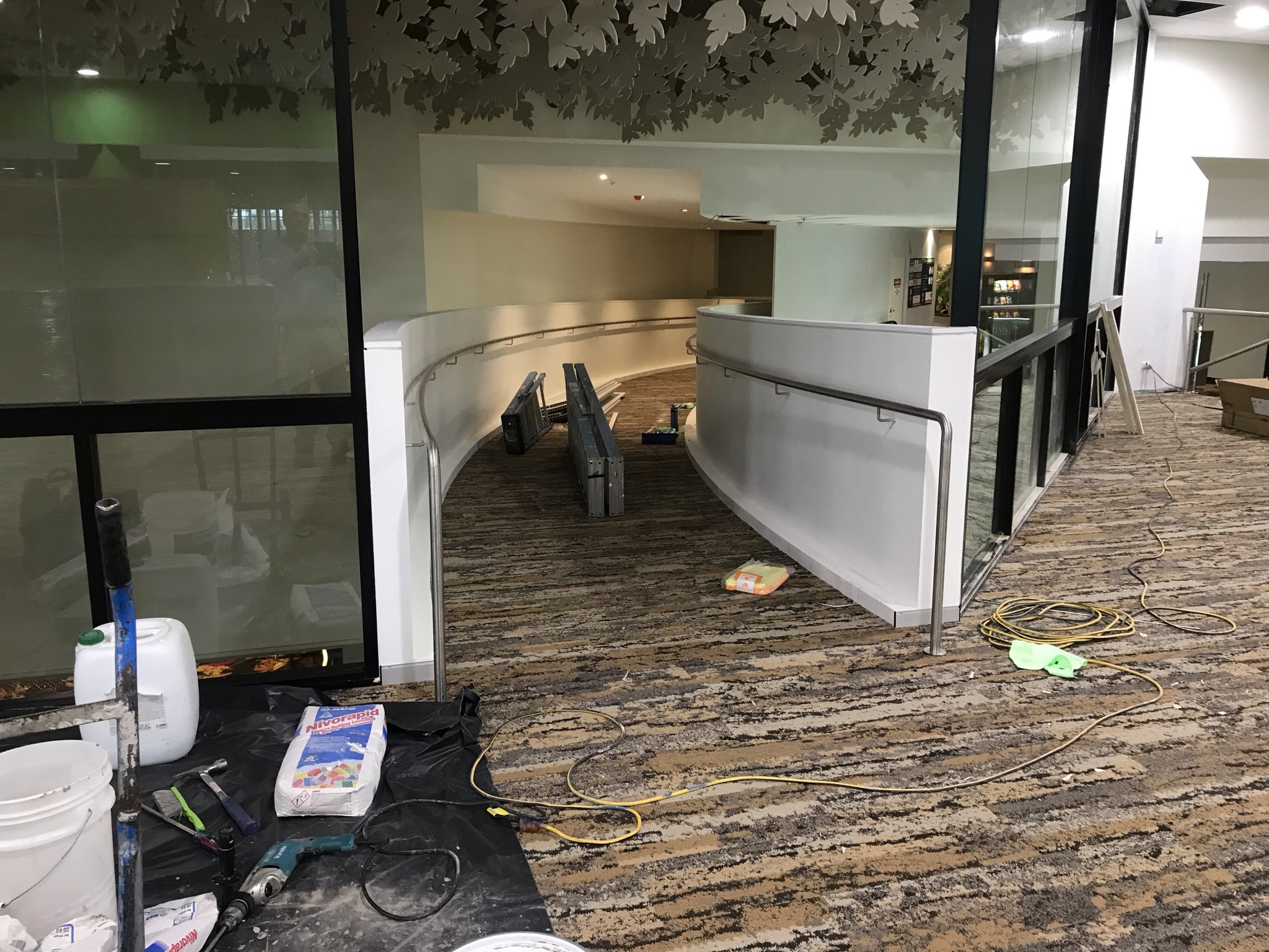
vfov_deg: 49.7
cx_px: 634
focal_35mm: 28
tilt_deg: -11.9
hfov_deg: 63.4
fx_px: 1026
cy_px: 476
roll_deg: +0.4
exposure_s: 1/17
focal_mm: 3.99
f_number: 1.8
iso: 50
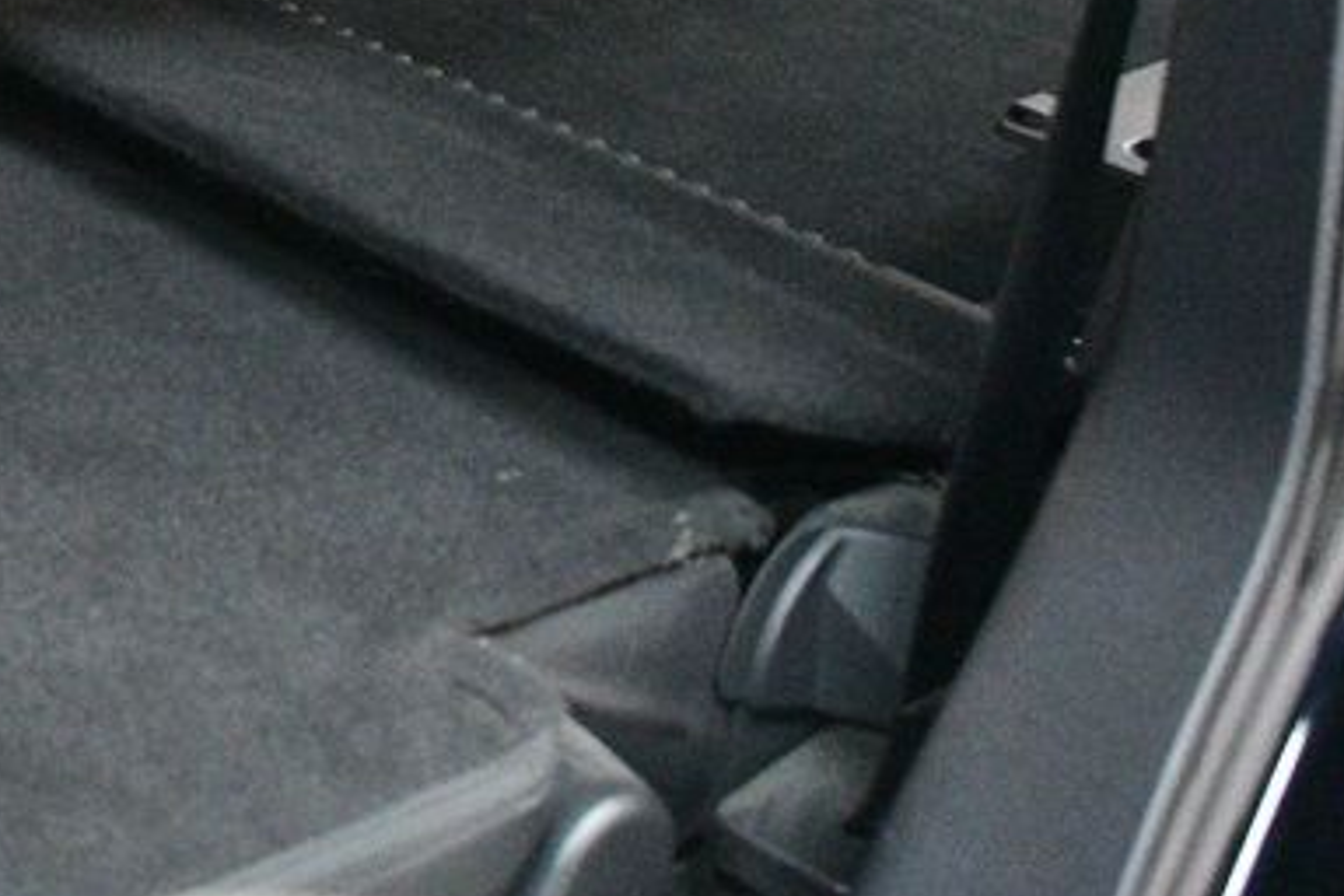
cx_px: 168
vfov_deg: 16.3
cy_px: -206
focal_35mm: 80
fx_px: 2986
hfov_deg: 24.7
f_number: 3.5
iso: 6400
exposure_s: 1/60
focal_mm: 20
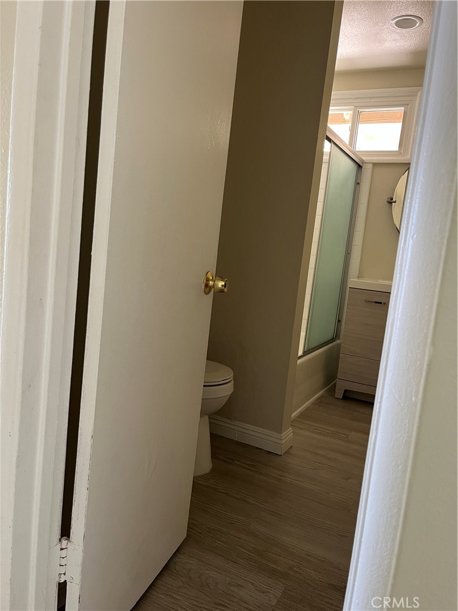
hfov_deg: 53.1
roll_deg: -6.9
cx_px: 229
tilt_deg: -6.8
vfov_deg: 67.3
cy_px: 306
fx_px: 459
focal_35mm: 26
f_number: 1.6
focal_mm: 5.1
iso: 250
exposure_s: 1/60
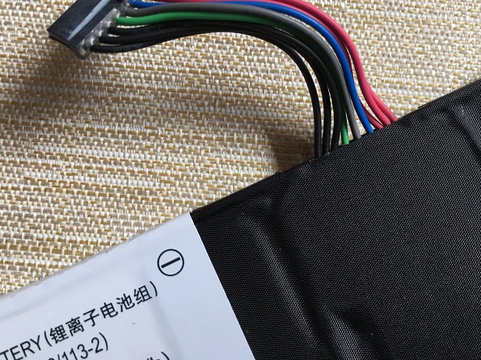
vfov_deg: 36.4
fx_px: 542
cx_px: 264
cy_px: 120
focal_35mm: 39
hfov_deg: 47.8
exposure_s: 1/33
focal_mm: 4.15
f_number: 2.2
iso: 25
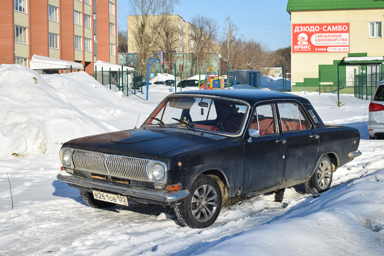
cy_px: 128
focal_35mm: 60
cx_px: 192
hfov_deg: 33.4
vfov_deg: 22.6
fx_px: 640
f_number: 6.3
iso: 100
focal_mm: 40
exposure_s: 1/640
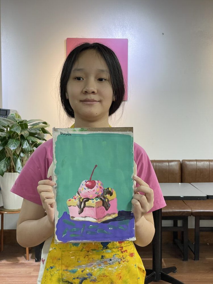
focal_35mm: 52
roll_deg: -0.1
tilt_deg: -3.2
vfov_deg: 36.8
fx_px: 427
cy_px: 142
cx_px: 106
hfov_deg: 28.0
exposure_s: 1/100
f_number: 2
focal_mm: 6
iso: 100
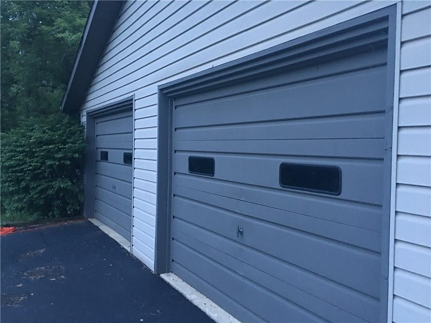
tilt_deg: -1.1
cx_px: 216
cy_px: 162
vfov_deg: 48.2
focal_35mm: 29
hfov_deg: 61.7
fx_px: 361
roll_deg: -1.4
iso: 50
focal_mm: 4.15
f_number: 2.2
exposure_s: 1/4
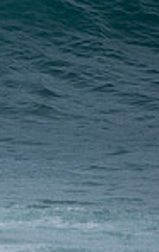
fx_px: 14828
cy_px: 88
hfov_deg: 0.6
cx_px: -306
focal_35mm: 2147
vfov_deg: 1.0
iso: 140
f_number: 5.6
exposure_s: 1/1000
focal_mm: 500
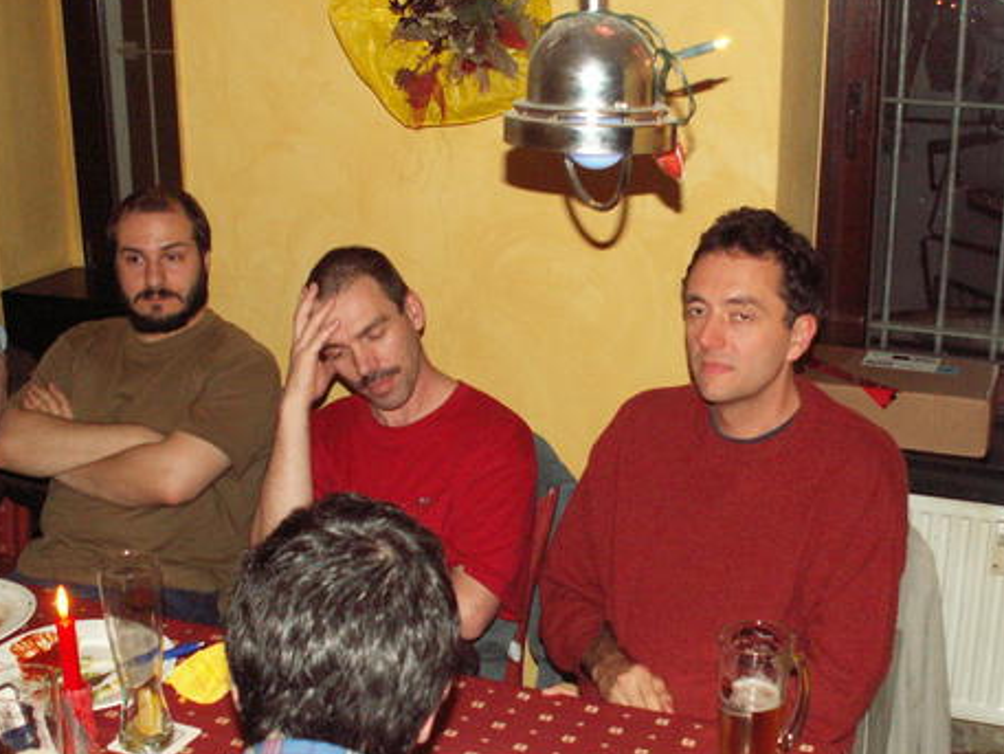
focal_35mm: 49
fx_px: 1422
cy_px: 462
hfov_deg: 38.9
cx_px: 547
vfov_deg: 29.6
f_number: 2.8
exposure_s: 1/40
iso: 160
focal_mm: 5.86
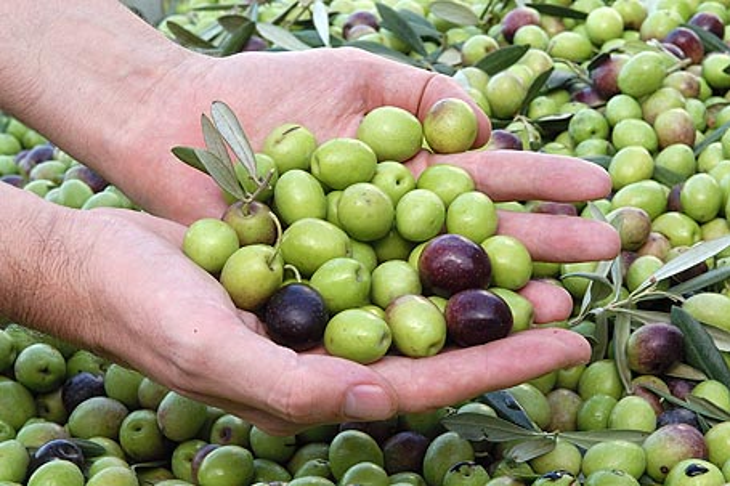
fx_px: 2128
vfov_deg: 13.0
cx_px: 365
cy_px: 243
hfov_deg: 19.5
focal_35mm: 105
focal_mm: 70
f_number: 18
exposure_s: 1/50
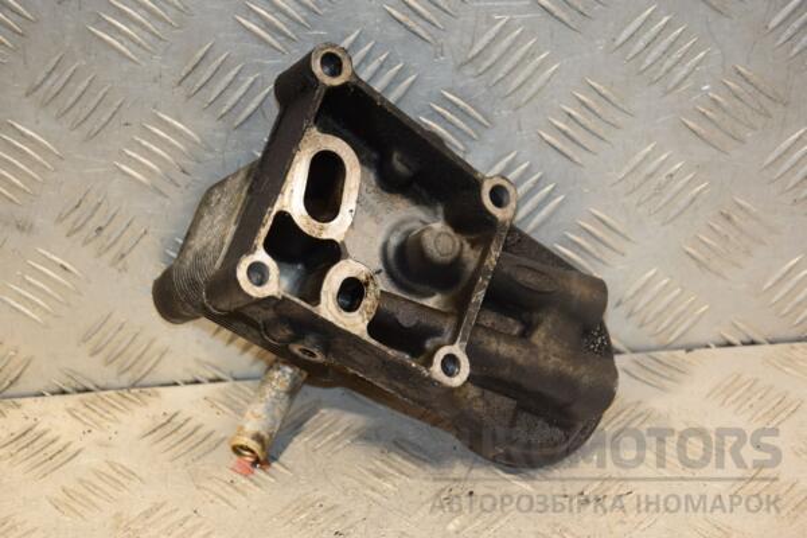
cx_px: 404
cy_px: 269
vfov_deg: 14.7
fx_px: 2085
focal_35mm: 93
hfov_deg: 21.9
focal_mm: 62
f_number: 5.3
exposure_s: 1/160
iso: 800
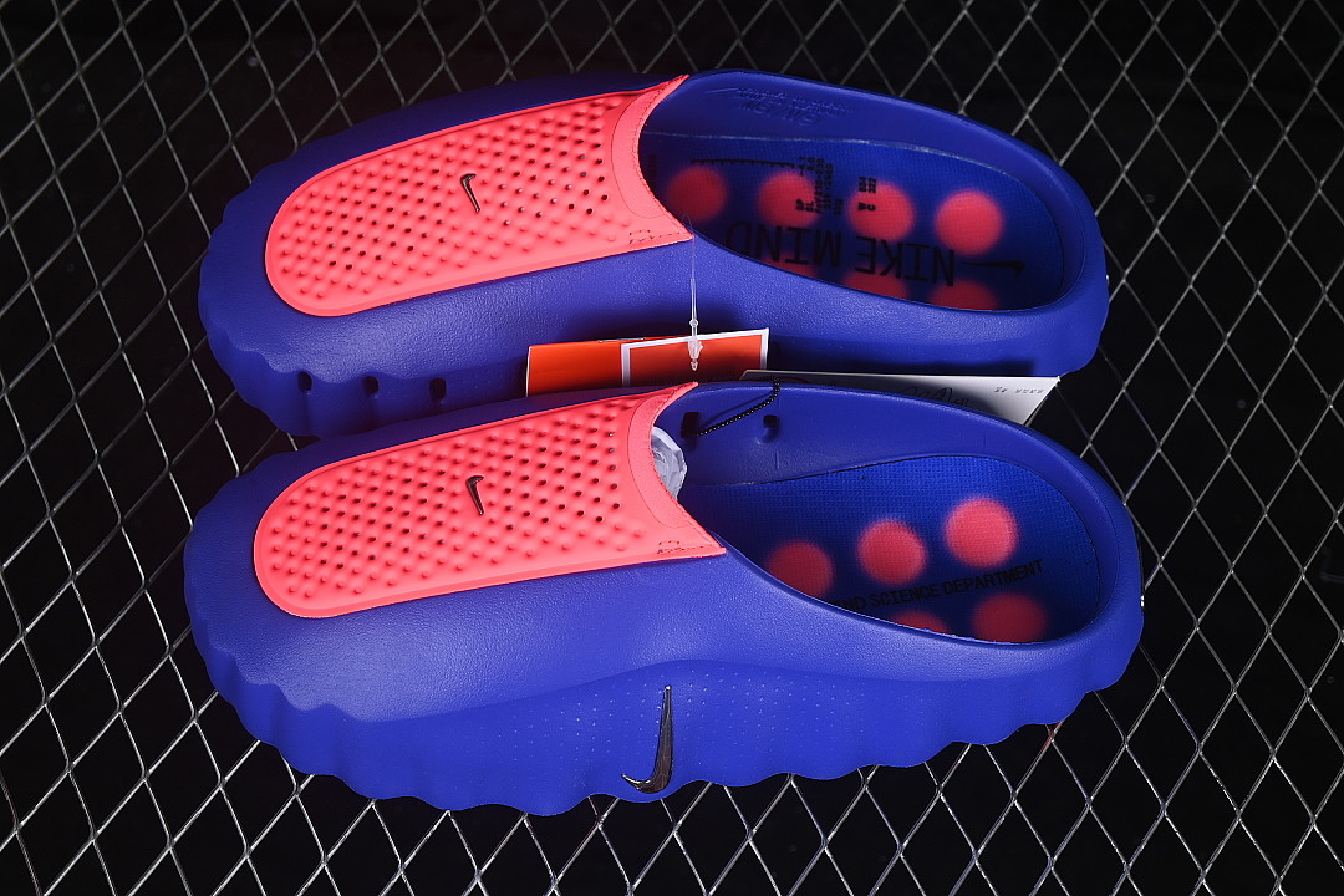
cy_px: 448
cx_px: 672
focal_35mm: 75
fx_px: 2800
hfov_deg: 27.0
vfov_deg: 18.2
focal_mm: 50
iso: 160
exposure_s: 1/60
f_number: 7.1
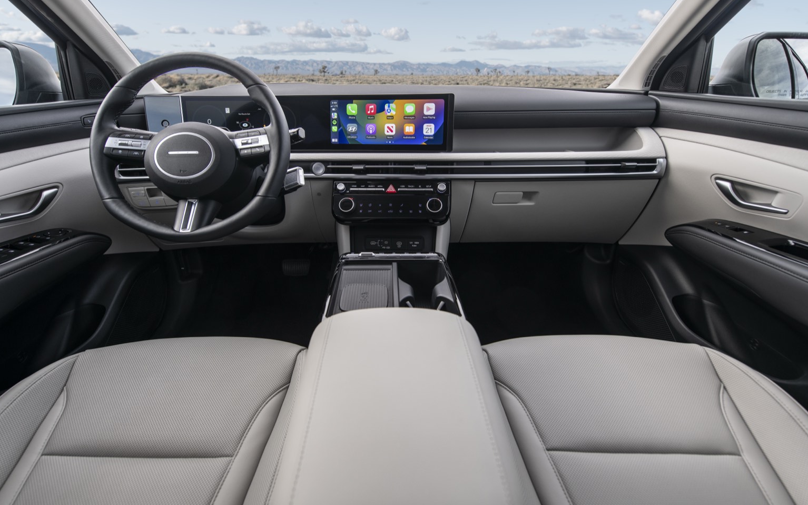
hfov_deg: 94.3
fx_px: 374
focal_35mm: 17
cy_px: 232
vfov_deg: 67.9
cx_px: 392
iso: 100
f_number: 5
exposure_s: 1/100
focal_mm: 16
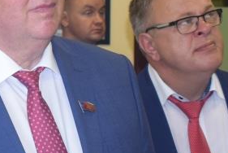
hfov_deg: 14.9
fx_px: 831
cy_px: 91
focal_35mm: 131
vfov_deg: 10.5
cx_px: -69
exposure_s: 1/80
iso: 800
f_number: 4.5
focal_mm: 24
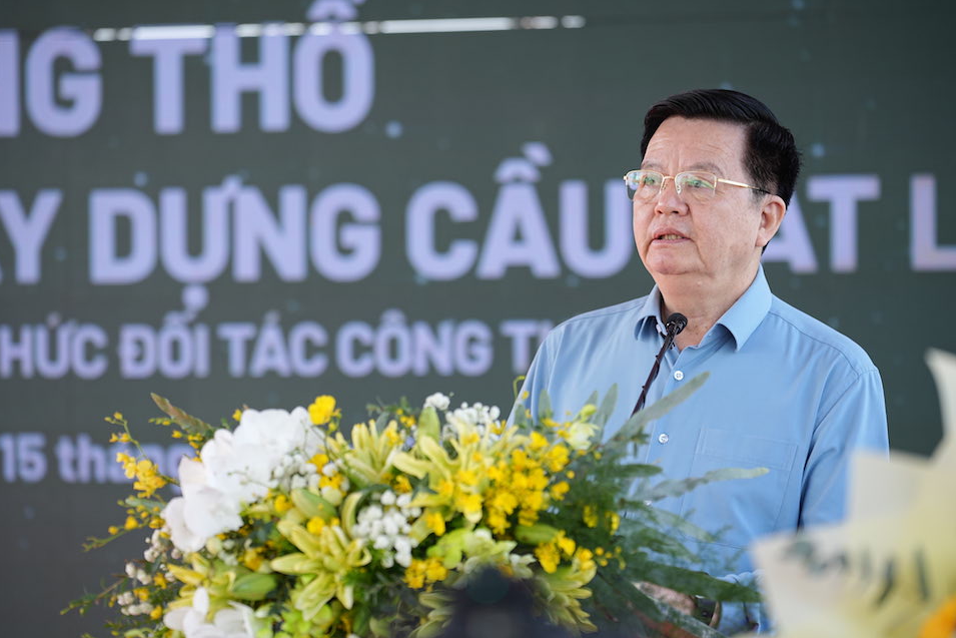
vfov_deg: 6.8
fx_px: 5338
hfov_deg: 10.2
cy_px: 318
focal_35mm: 201
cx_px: 476
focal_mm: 200
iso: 200
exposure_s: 1/200
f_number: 4
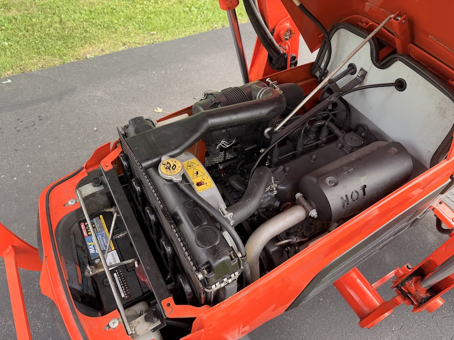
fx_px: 315
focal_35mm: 24
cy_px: 170
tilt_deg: -50.2
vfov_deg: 56.8
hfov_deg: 71.6
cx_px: 227
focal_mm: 6.76
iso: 100
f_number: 1.78
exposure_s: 1/421
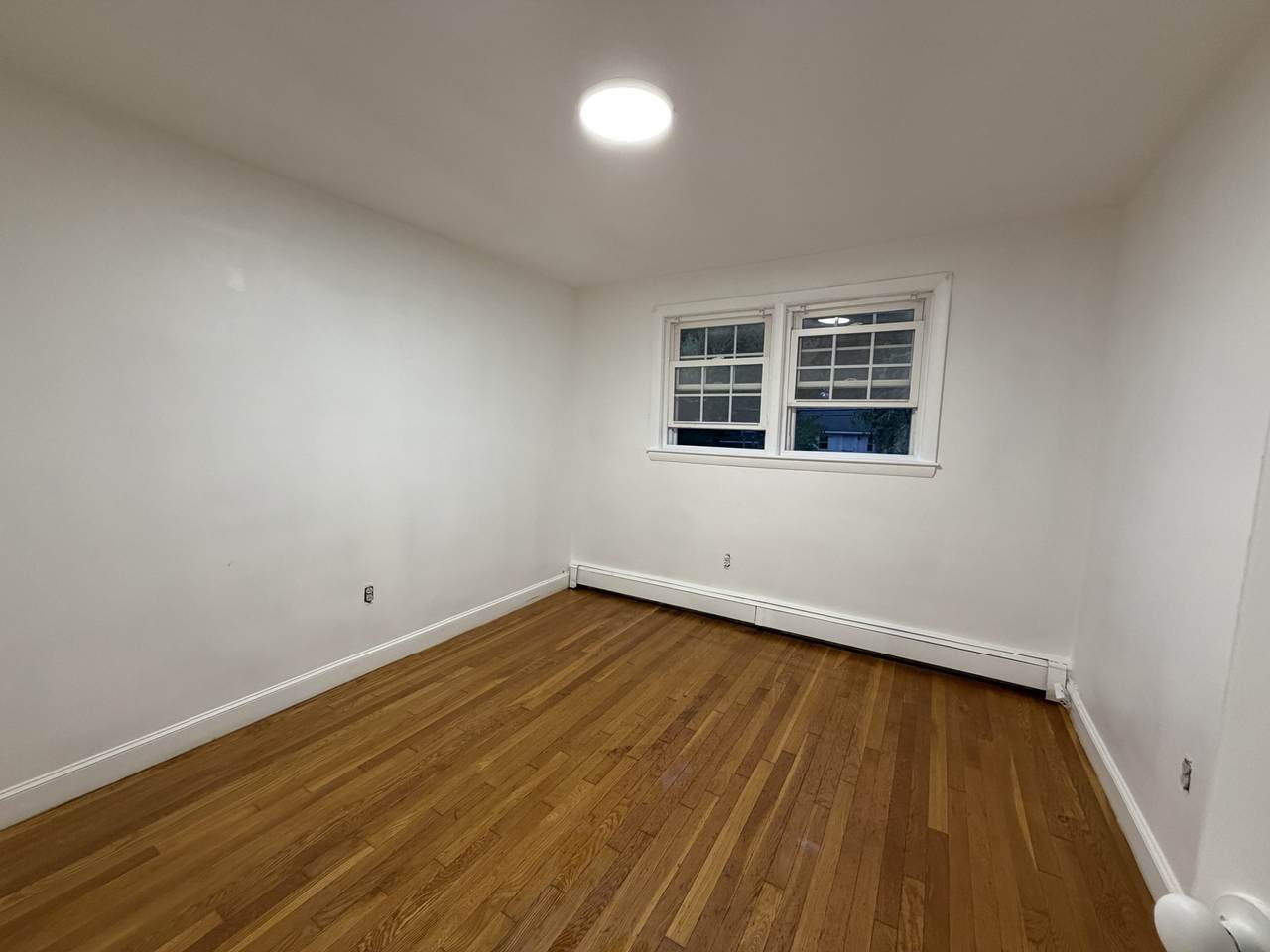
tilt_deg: -6.1
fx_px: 514
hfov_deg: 102.1
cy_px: 476
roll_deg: -1.3
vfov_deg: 85.7
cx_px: 635
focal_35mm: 14
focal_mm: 2.22
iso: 320
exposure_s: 1/120
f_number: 2.2
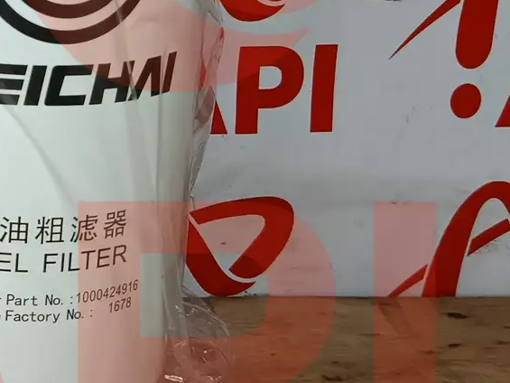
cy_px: 51
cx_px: -164
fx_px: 1253
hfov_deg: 20.8
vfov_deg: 17.2
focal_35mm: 85
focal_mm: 5.24
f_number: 1.7
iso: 50
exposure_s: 1/105
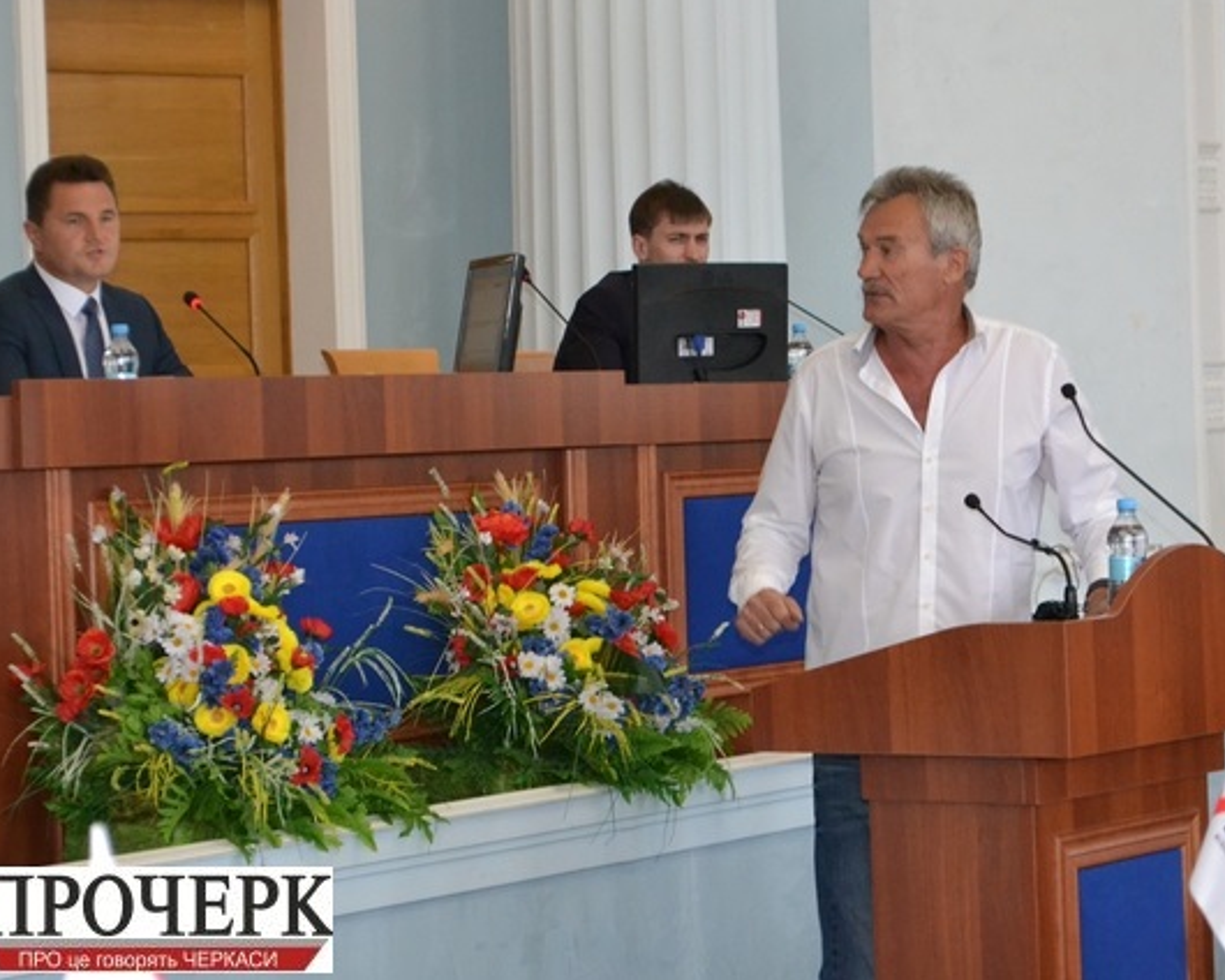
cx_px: 601
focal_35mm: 94
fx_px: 3392
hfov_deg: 20.5
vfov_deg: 16.4
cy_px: 489
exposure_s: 1/60
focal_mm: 55
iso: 2800
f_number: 5.6
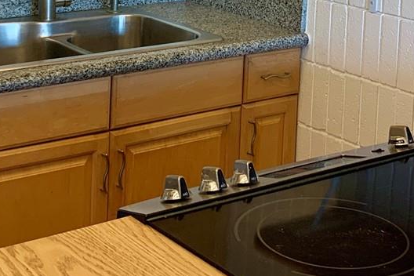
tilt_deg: -6.5
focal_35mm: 82
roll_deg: -2.8
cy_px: -58
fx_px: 943
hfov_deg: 24.8
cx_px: 228
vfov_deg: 16.0
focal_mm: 4.25
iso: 64
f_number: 1.8
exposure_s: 1/60
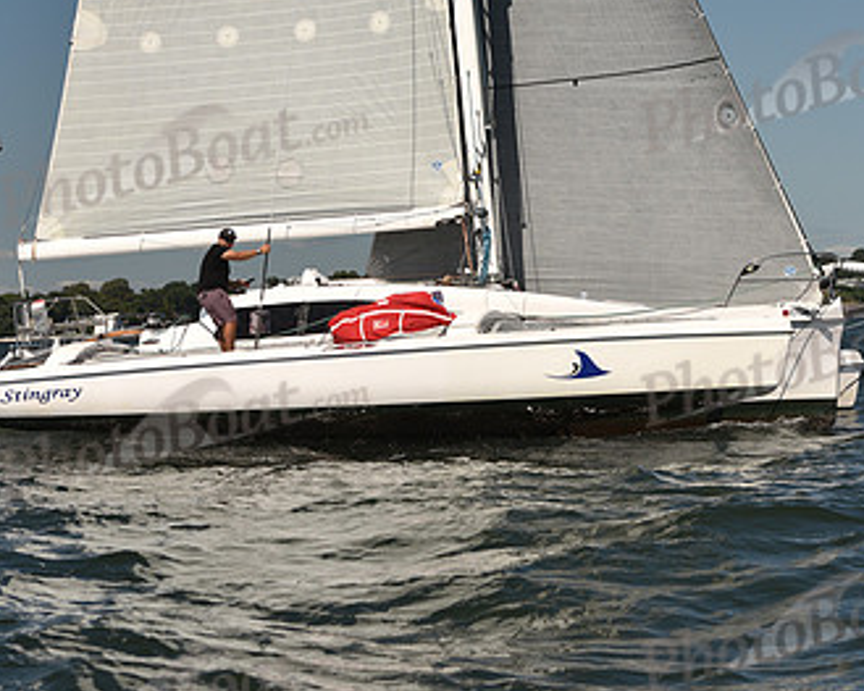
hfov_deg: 16.6
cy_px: 259
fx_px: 2965
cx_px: 507
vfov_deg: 13.3
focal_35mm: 116
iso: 250
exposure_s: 1/1250
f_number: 5
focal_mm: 70
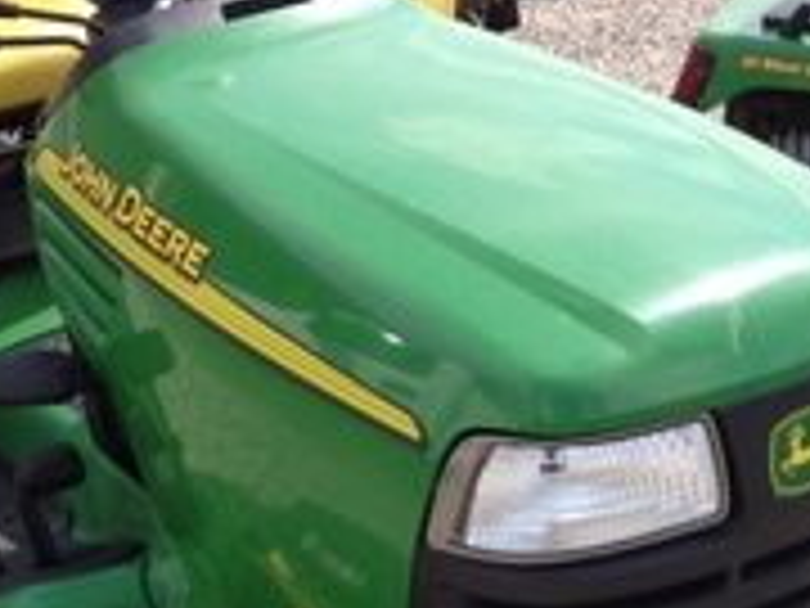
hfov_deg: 18.5
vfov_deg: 13.8
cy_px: 603
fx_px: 2480
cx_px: 338
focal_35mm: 106
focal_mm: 4.28
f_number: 2.4
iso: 50
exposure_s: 1/1175
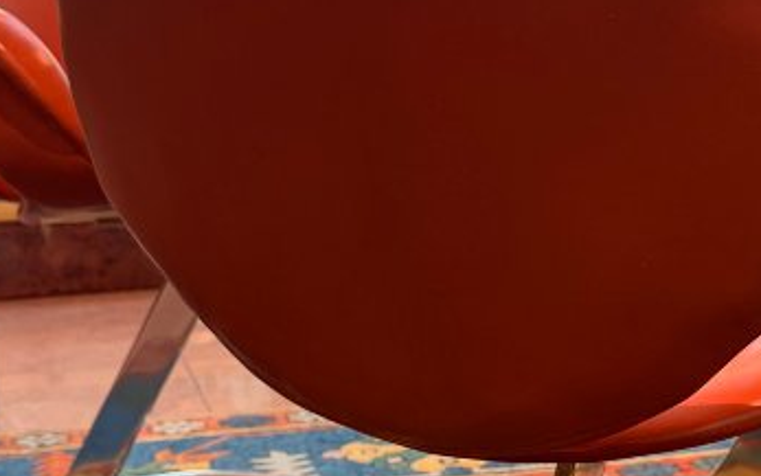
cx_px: 467
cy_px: 322
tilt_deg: -12.4
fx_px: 1825
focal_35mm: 88
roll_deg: +1.7
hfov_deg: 23.5
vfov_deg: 14.8
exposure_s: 1/121
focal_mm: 6.76
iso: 64
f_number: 1.78
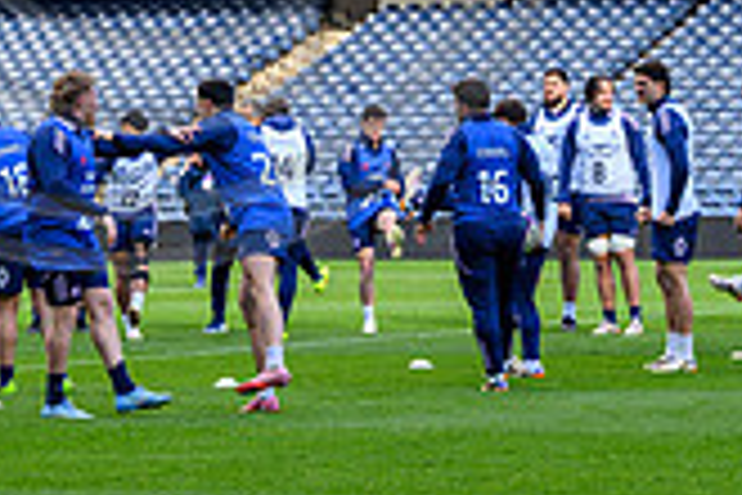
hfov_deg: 7.6
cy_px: -196
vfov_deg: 5.0
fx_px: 5585
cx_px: 121
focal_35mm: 271
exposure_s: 1/1000
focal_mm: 77
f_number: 3.2
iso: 500
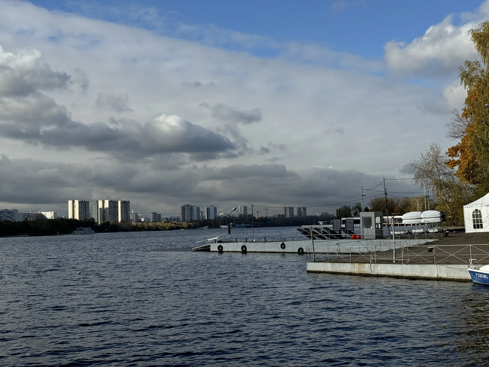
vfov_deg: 30.3
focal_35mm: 48
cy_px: 184
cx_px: 244
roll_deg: +1.6
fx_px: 678
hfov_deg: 39.7
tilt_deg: +3.3
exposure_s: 1/6410
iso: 64
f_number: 1.78
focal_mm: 6.76
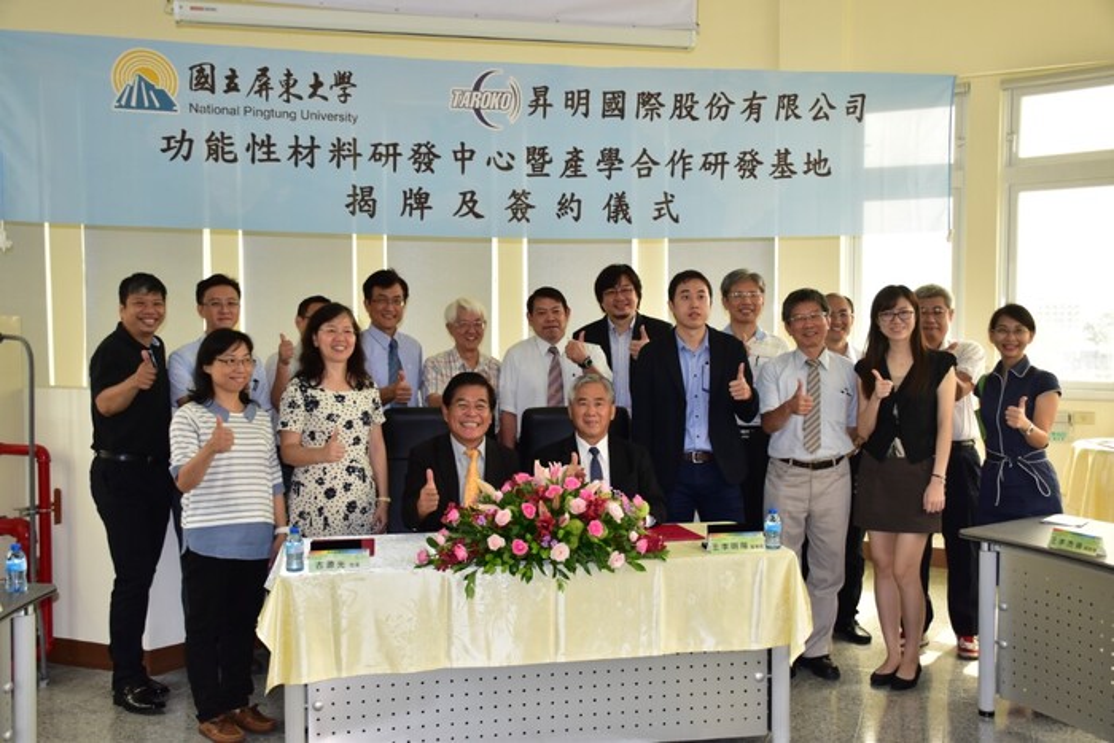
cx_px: 557
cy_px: 372
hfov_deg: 49.5
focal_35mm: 39
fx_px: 1207
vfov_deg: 34.2
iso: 800
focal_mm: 26
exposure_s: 1/200
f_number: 5
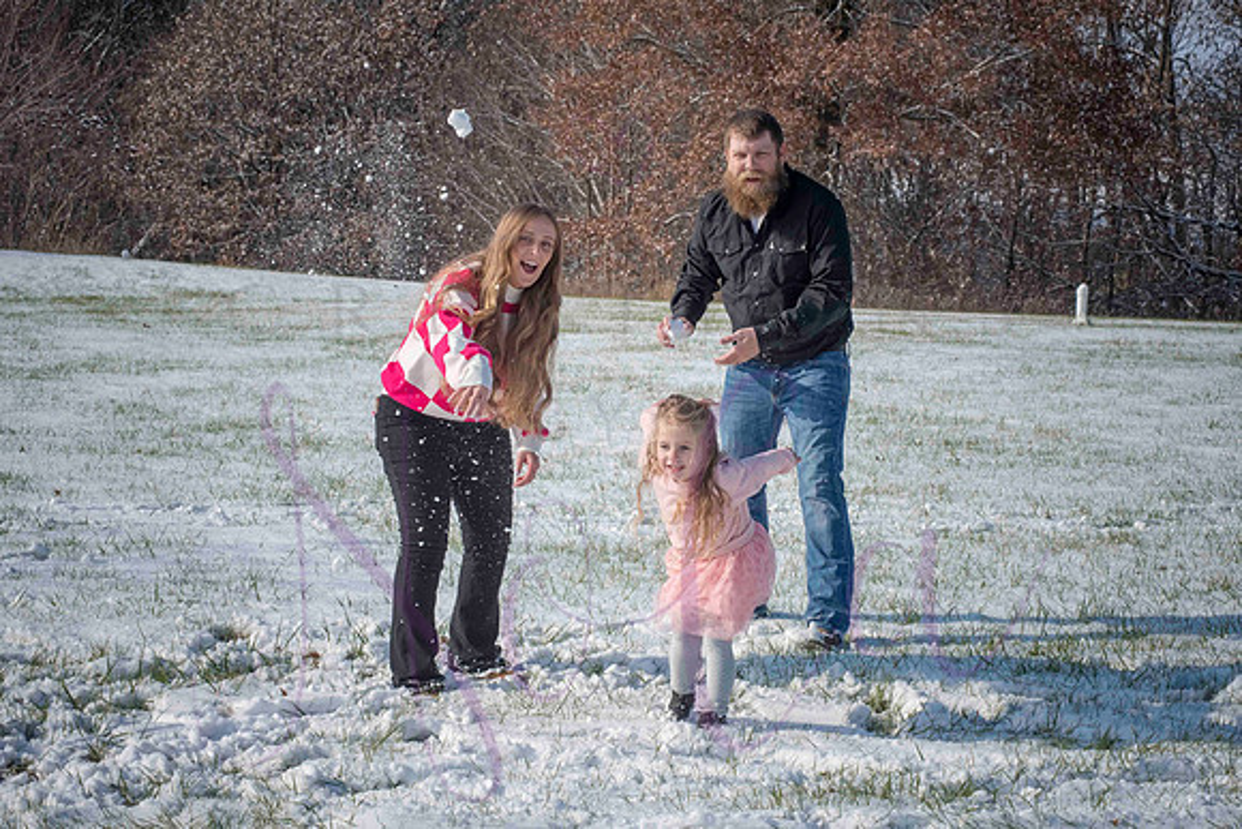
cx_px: 621
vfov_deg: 17.1
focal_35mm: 80
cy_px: 414
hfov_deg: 25.4
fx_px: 2761
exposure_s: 1/1000
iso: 640
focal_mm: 80
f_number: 14
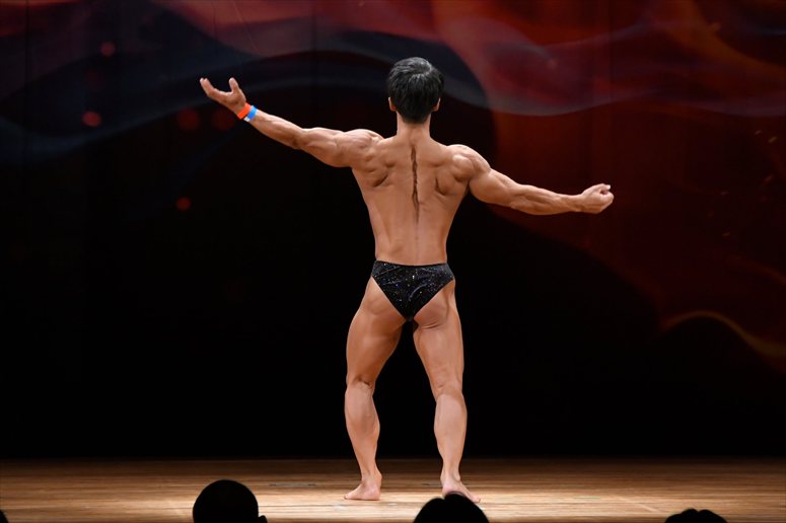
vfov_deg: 5.4
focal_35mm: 255
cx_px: 393
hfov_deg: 8.1
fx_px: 5565
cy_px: 262
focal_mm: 170
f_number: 5.6
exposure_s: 1/400
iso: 3200
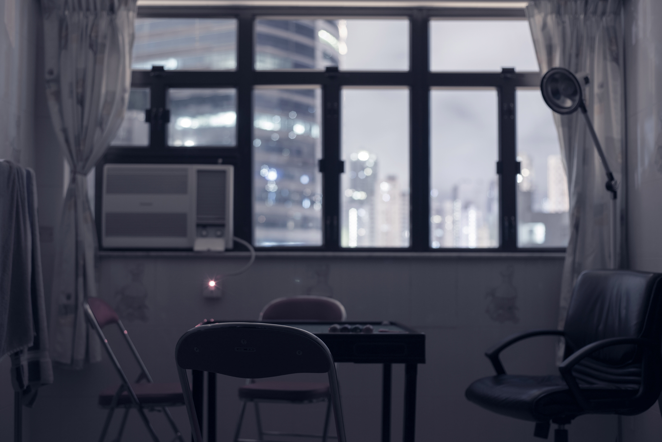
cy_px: 221
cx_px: 331
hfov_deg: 39.6
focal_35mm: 50
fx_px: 920
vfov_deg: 27.0
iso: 400
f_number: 2.5
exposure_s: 13
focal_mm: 50
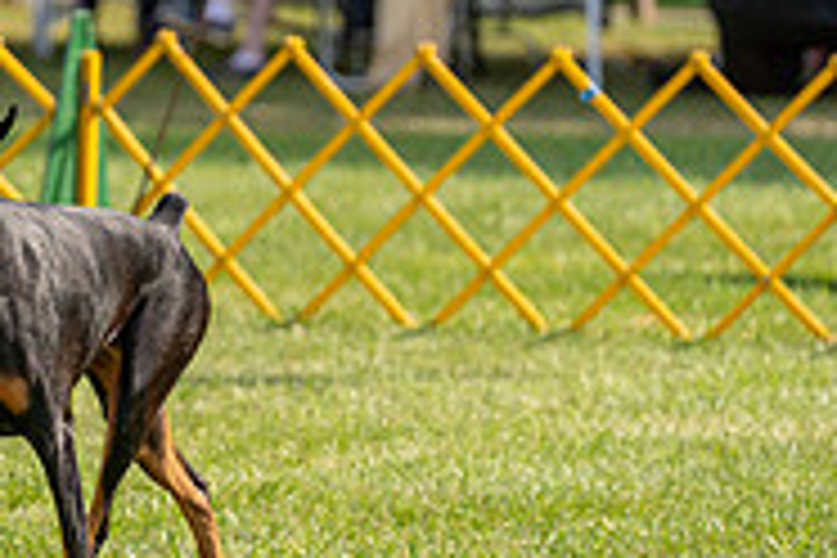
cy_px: -11
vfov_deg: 3.2
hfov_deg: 4.8
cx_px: -261
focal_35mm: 427
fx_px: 9927
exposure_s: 1/1600
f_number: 3.5
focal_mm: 137
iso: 200
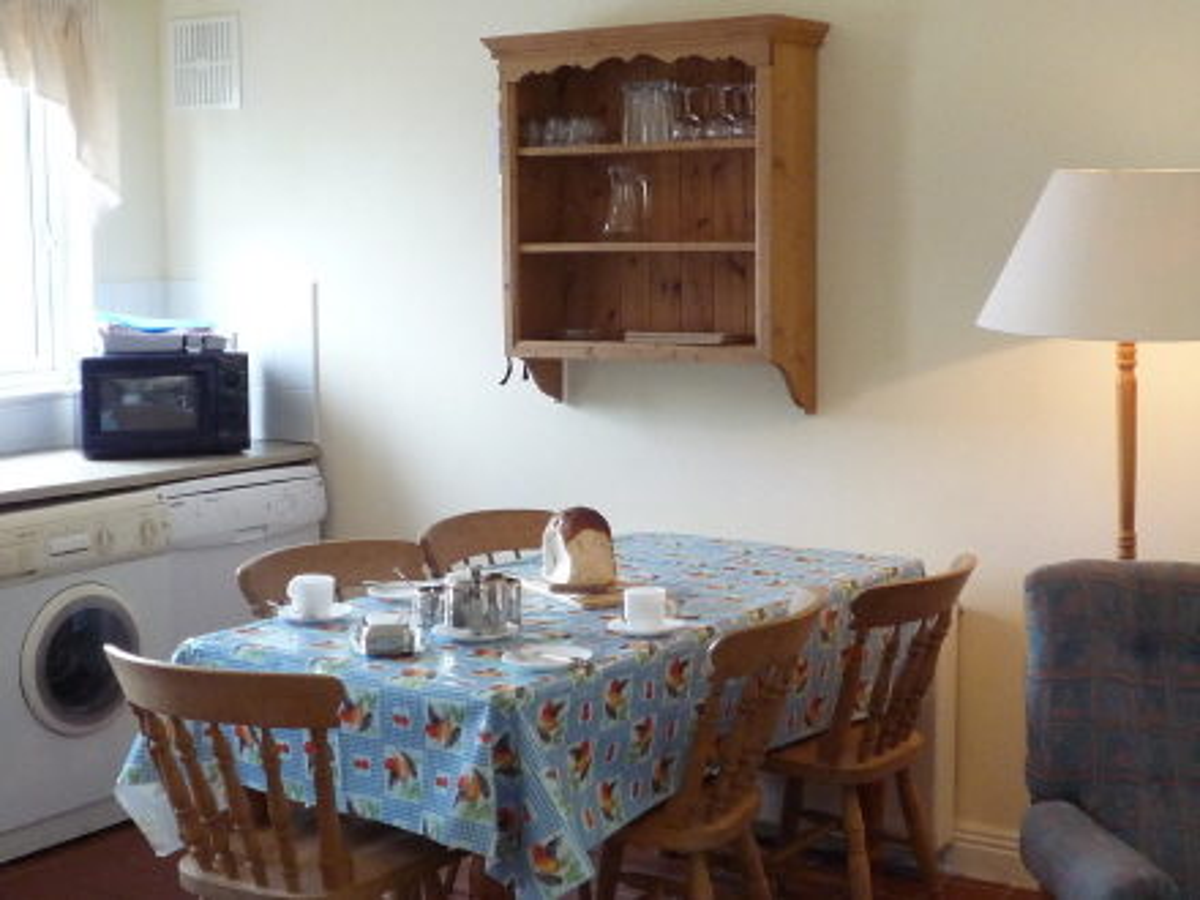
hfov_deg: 35.5
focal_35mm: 54
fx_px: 1872
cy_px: 450
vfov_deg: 27.0
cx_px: 600
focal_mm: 5.3
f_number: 3.4
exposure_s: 1/30
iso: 250
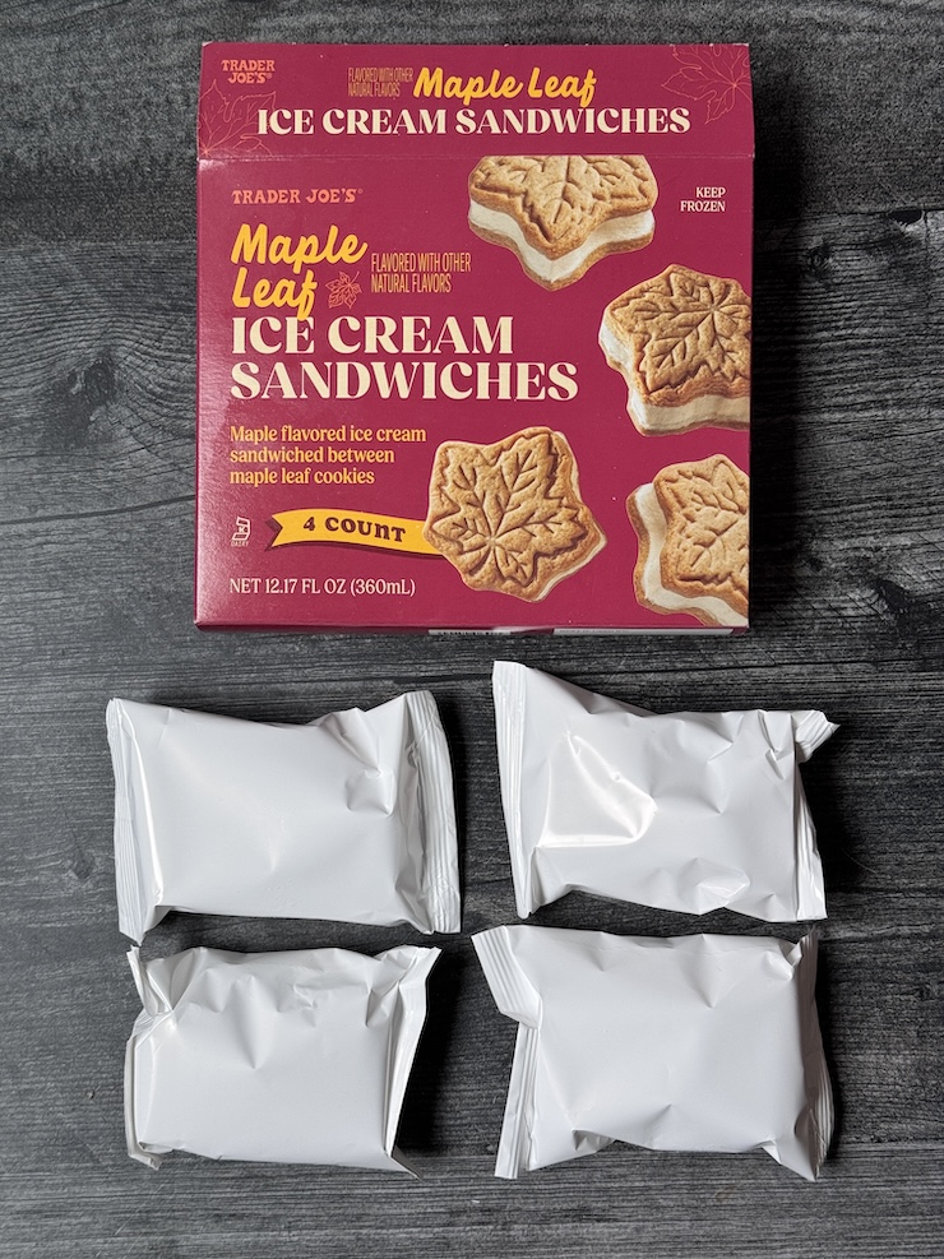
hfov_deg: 30.3
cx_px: 472
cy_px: 630
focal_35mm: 48
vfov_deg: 39.7
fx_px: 1746
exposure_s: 1/121
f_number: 1.78
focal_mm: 6.76
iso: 50
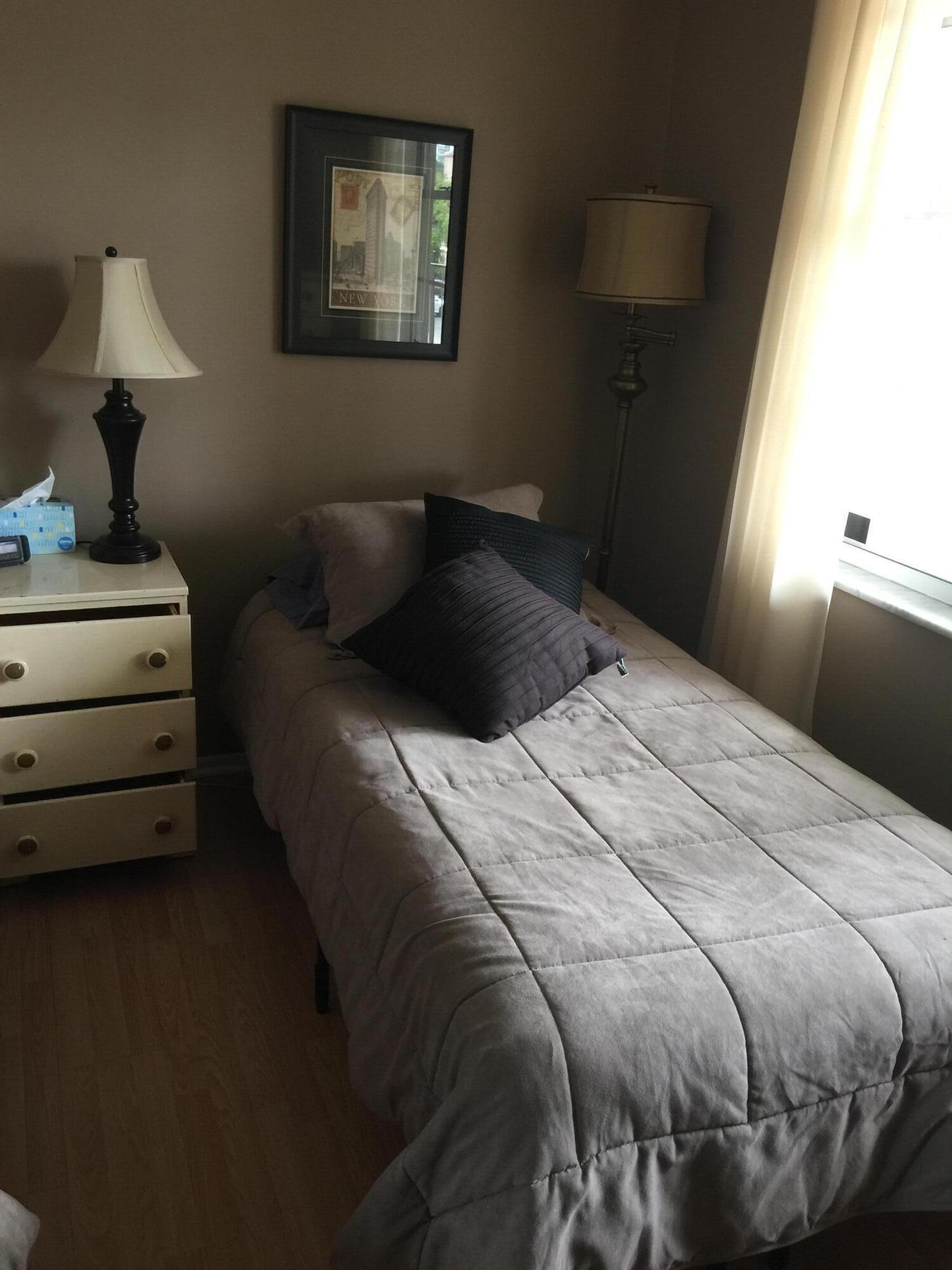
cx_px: 476
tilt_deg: -19.3
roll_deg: -4.4
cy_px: 635
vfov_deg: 61.7
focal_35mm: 29
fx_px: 1063
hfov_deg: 48.2
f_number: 2.2
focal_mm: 4.15
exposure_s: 1/30
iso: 40
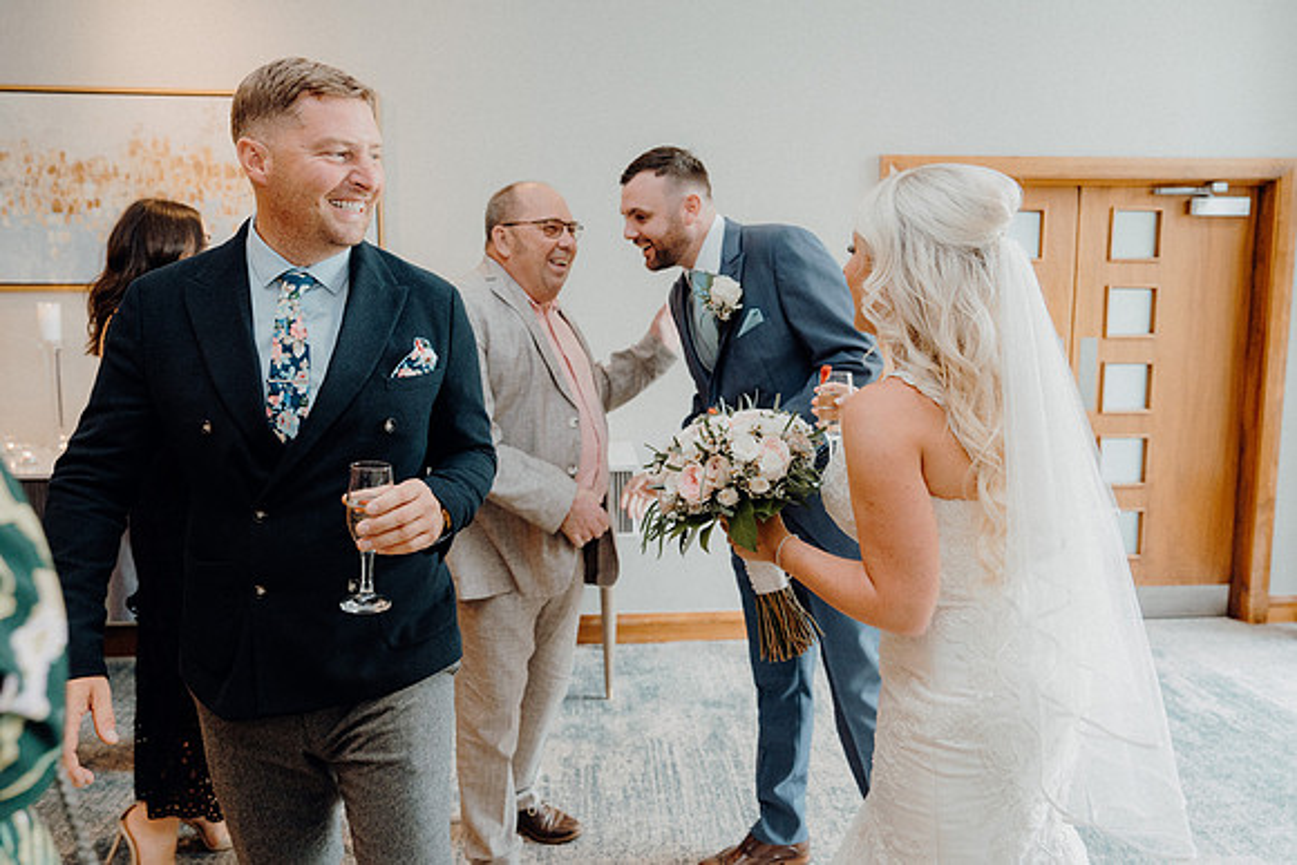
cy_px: 432
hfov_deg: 73.7
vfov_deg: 53.2
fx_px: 865
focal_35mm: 24
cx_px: 648
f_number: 3.5
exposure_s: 1/200
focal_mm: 24
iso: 2500
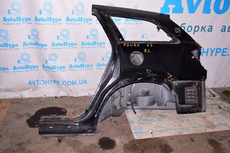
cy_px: 76
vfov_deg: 43.5
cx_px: 115
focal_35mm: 30
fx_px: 191
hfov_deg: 62.0
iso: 1600
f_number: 8
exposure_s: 1/160
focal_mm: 20
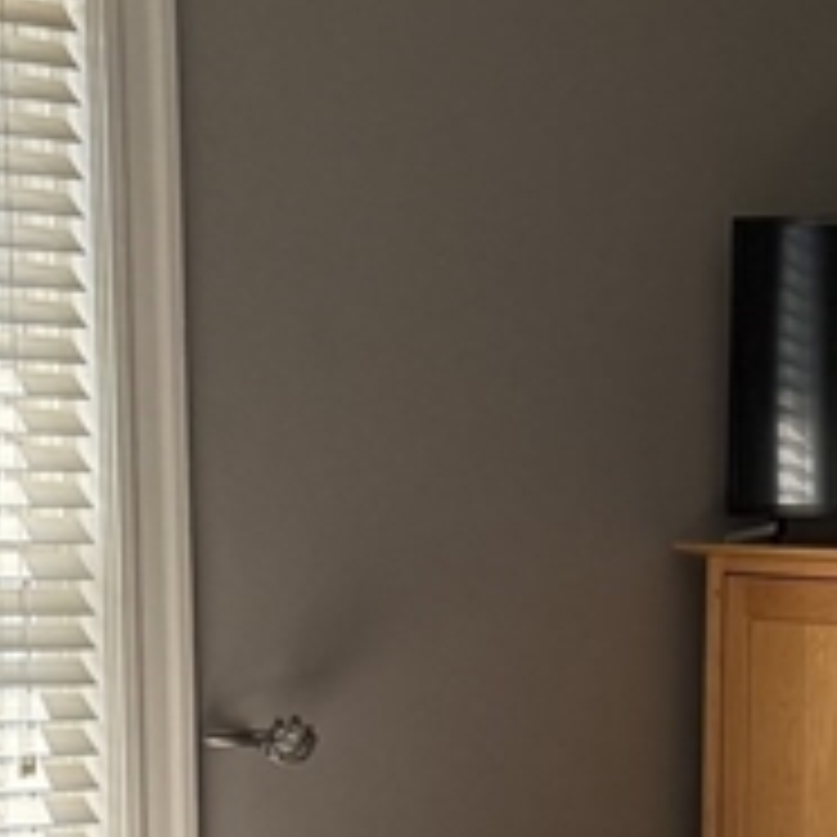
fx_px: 3201
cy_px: 882
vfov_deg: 14.6
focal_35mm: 117
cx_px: 594
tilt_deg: -6.9
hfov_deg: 14.9
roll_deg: +0.6
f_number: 1.78
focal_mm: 6.76
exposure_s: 1/231
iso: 160
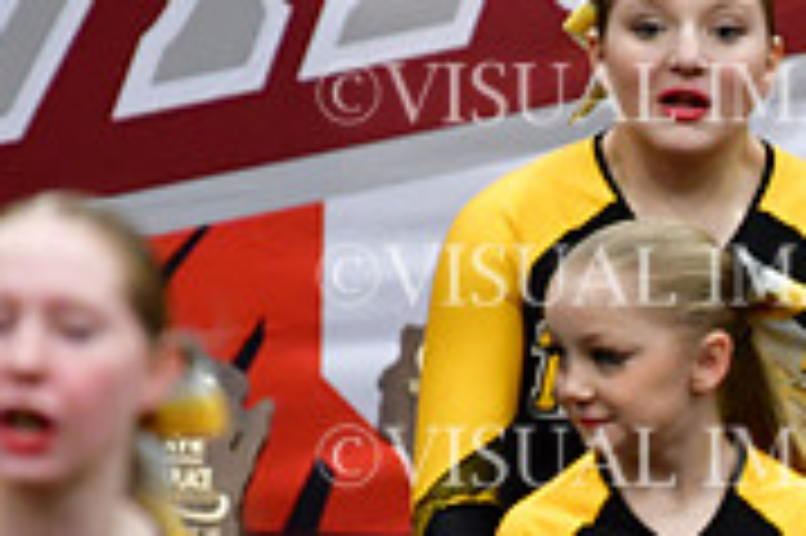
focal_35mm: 974
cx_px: 968
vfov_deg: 1.4
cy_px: 547
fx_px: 21786
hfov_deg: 2.1
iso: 4000
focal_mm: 200
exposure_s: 1/500
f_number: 3.5
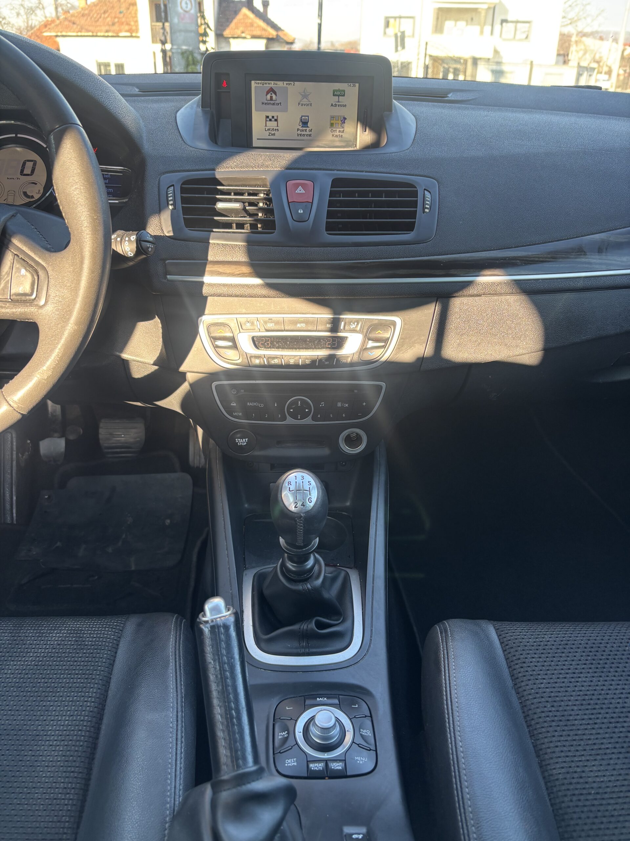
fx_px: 631
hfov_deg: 53.1
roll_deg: -2.1
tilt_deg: -29.2
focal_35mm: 26
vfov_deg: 67.3
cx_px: 315
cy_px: 420
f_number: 1.6
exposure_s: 1/100
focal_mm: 5.96
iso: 50
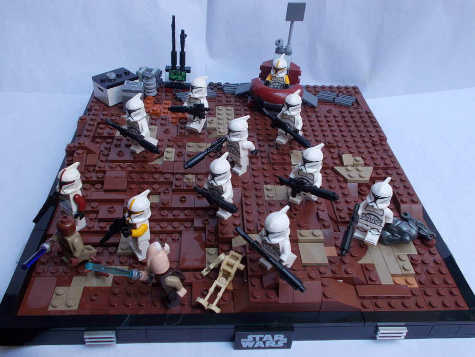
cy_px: 178
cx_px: 238
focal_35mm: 34
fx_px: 467
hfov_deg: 54.0
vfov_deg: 41.8
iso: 80
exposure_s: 1/40
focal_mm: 6
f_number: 3.6
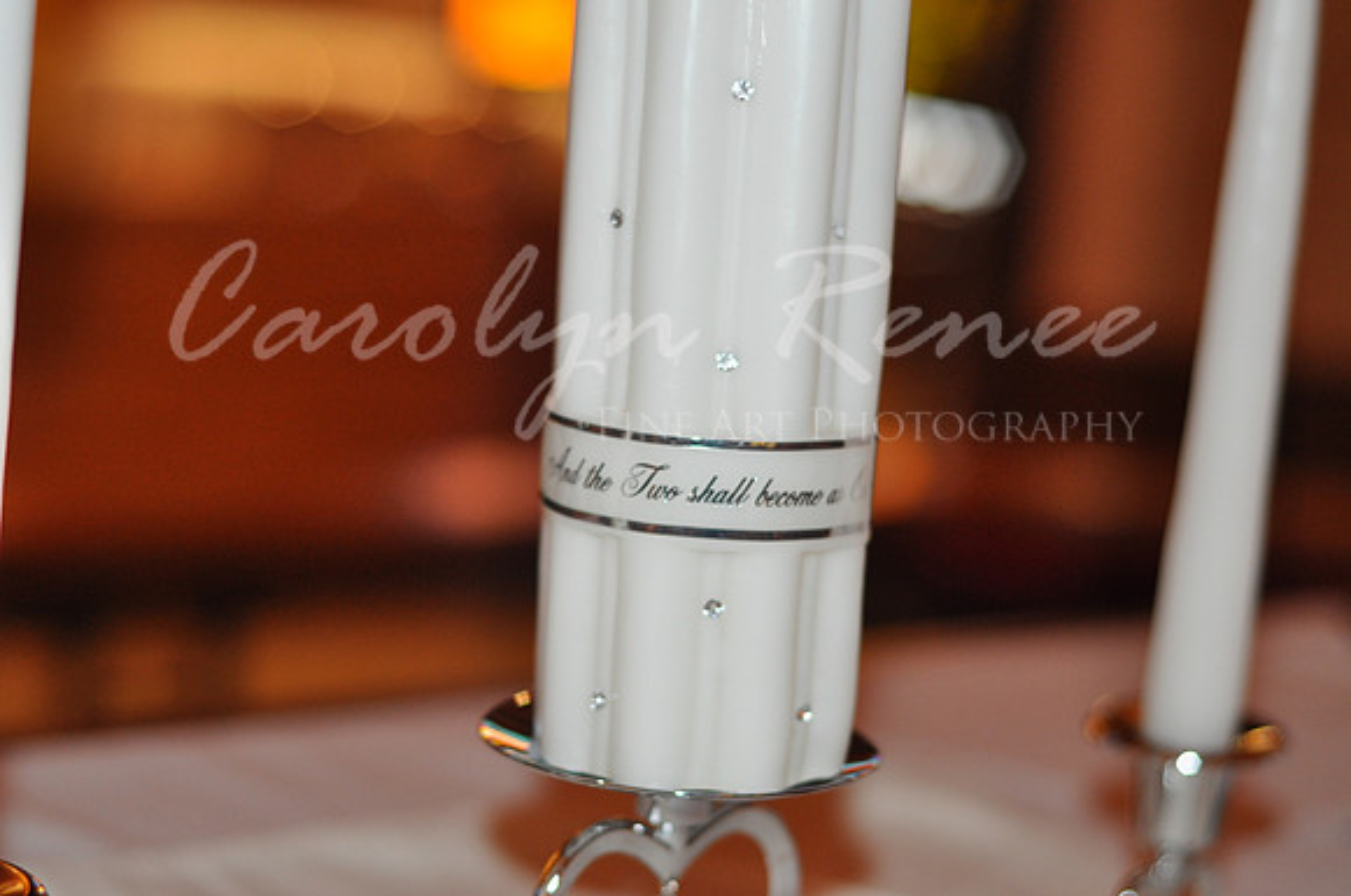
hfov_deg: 27.0
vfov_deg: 18.1
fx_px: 2811
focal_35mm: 75
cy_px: 448
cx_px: 676
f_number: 2.8
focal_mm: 50
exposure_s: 1/60
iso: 800
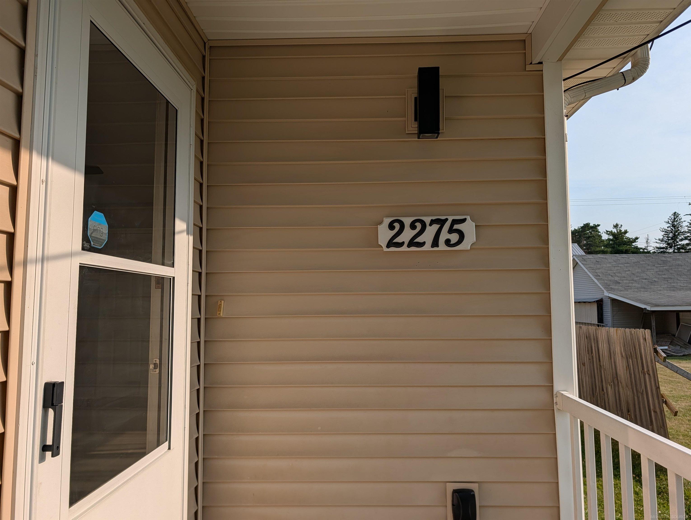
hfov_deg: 71.5
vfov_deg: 56.9
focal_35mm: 24
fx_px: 480
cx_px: 346
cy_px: 260
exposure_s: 1/1645
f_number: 1.68
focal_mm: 6.9
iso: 18
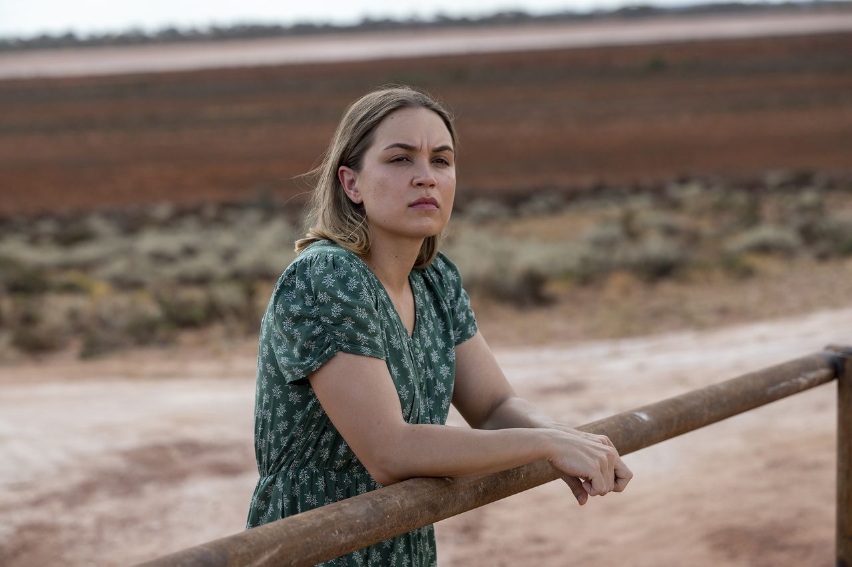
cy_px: 284
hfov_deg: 20.6
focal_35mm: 99
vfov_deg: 13.8
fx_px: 2342
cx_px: 426
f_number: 4.5
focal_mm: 99
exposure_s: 1/800
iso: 200
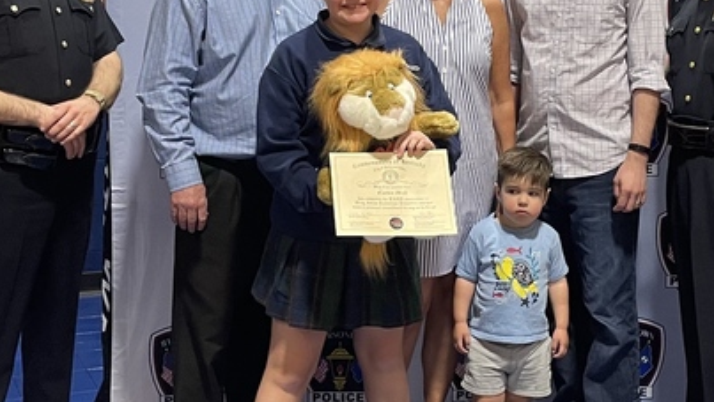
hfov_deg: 29.3
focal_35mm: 72
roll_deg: -0.7
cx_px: 400
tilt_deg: -6.0
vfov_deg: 16.7
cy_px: 99
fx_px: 1364
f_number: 1.6
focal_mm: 4.2
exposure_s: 1/60
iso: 160
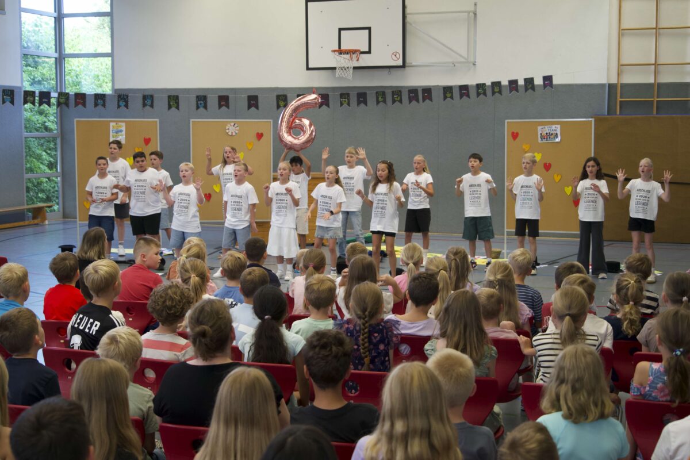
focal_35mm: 52
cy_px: 230
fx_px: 997
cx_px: 345
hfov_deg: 38.2
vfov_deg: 26.0
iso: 1600
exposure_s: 1/160
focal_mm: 52
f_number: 4.5
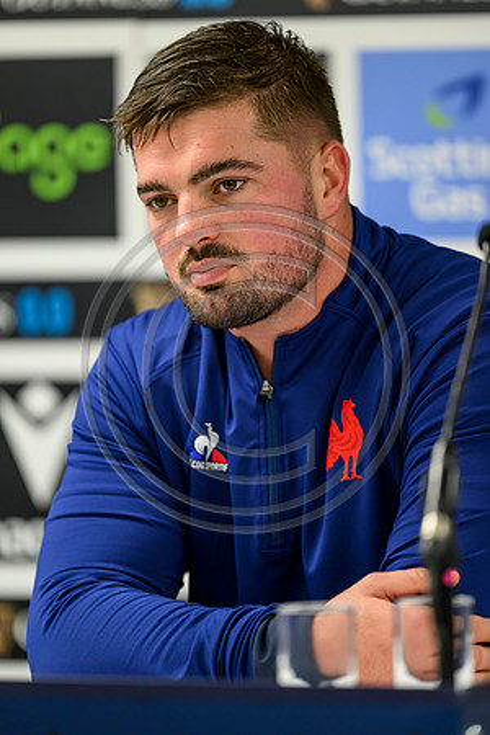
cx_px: 245
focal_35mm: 400
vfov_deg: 5.2
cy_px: 368
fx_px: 8166
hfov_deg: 3.4
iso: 2500
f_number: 2.8
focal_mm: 400
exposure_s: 1/500
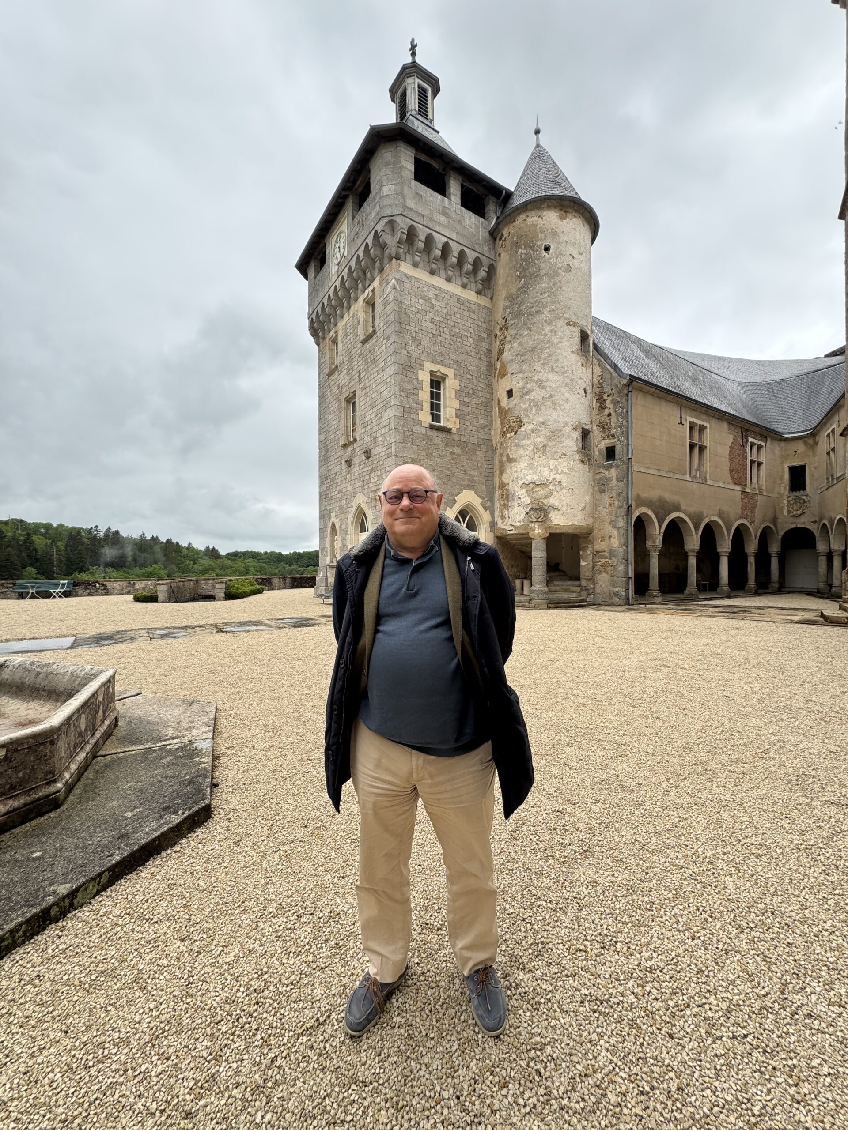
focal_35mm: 14
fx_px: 457
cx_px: 424
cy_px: 565
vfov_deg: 102.1
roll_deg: +0.4
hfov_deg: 85.7
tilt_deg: +0.5
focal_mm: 2.22
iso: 40
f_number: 2.2
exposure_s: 1/239
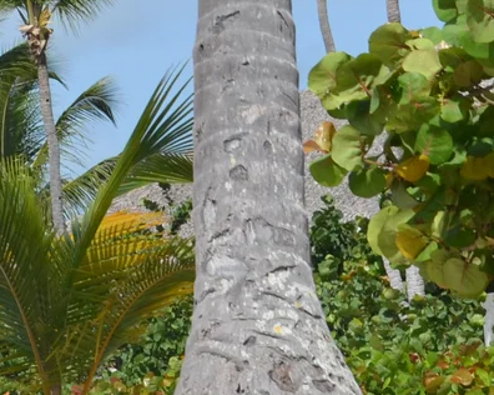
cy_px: 141
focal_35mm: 328
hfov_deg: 5.8
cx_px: -494
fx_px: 4791
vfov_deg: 4.7
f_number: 8
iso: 100
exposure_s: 1/320
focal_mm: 48
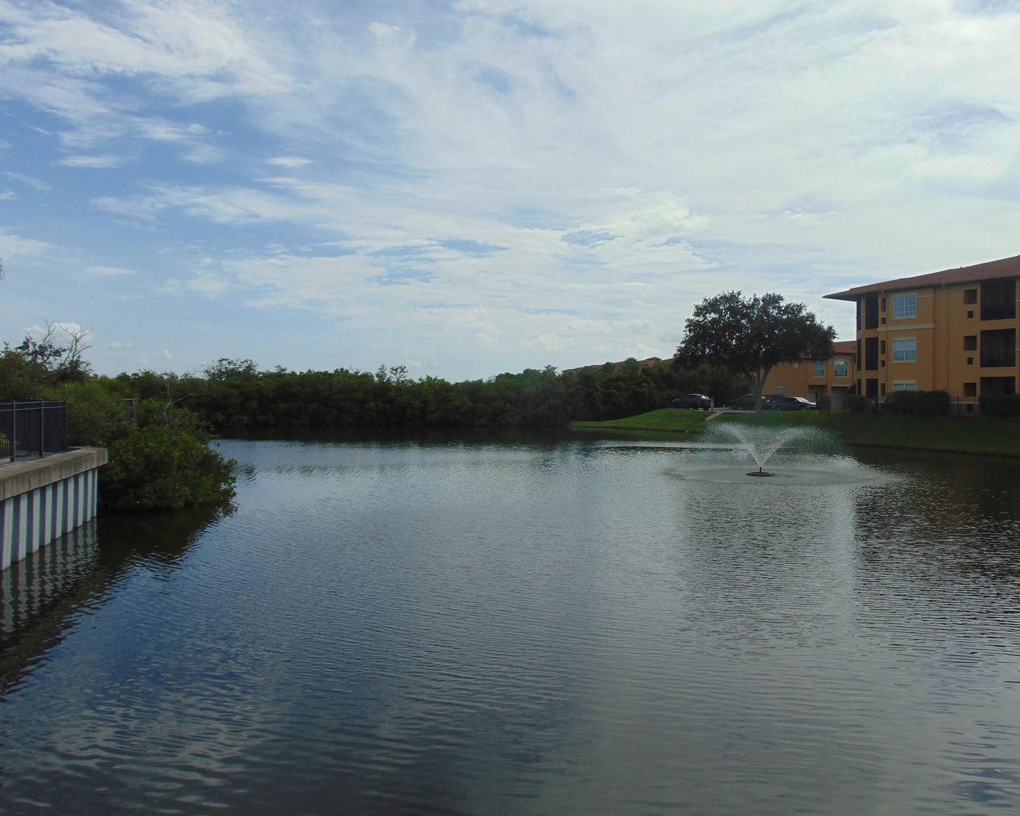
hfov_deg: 64.0
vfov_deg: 53.2
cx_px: 535
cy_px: 406
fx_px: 815
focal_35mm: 27
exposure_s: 1/500
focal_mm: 4.5
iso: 80
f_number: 7.7
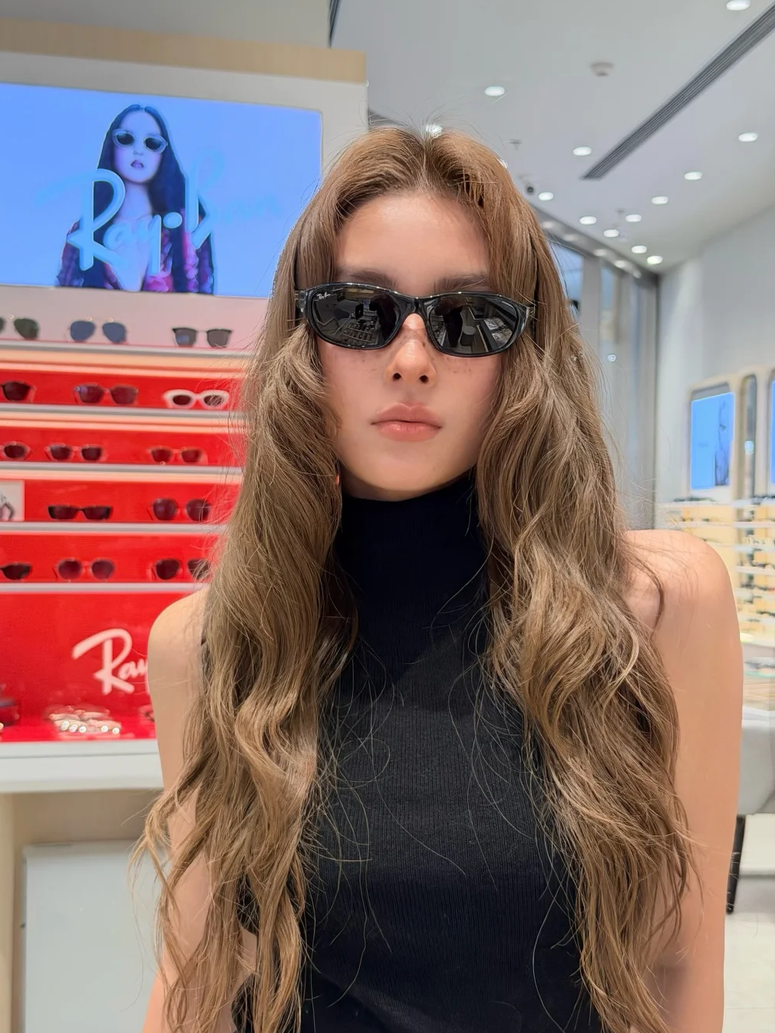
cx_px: 356
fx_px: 1552
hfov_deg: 28.0
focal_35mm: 52
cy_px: 549
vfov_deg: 36.8
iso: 200
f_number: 1.78
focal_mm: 6.76
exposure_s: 1/189
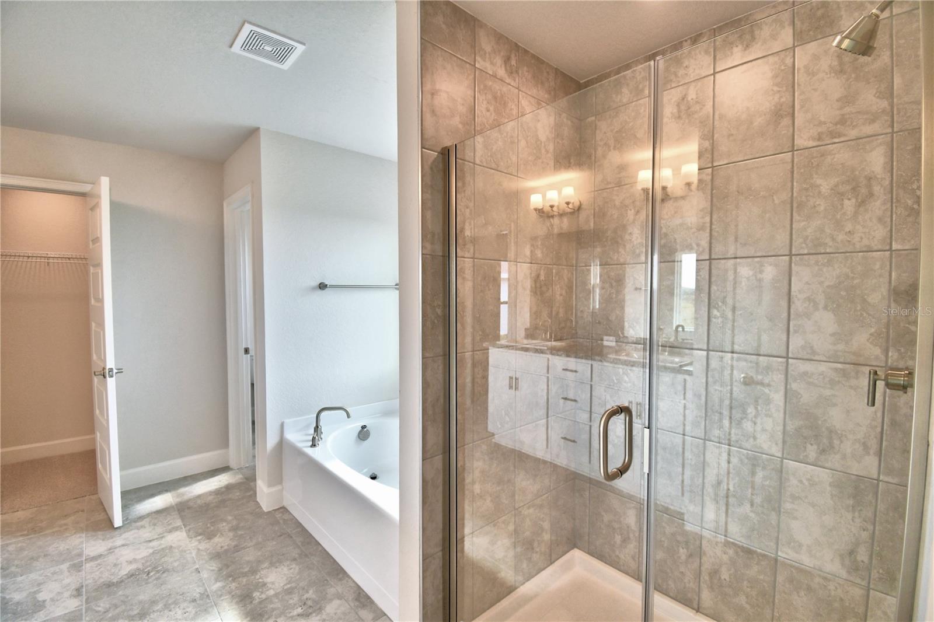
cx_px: 467
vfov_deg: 77.3
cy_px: 311
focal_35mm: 15
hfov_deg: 100.4
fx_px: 389
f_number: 4.5
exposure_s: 1/125
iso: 250
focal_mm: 10
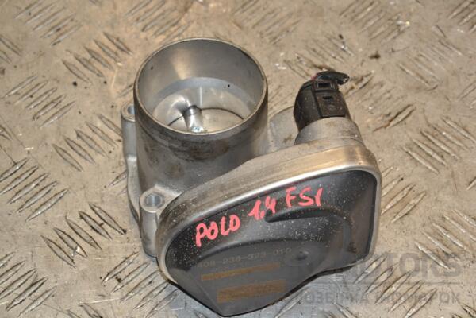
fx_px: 1388
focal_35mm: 105
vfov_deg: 13.0
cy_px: 159
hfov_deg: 19.5
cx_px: 238
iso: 800
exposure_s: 1/200
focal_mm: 70
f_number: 11
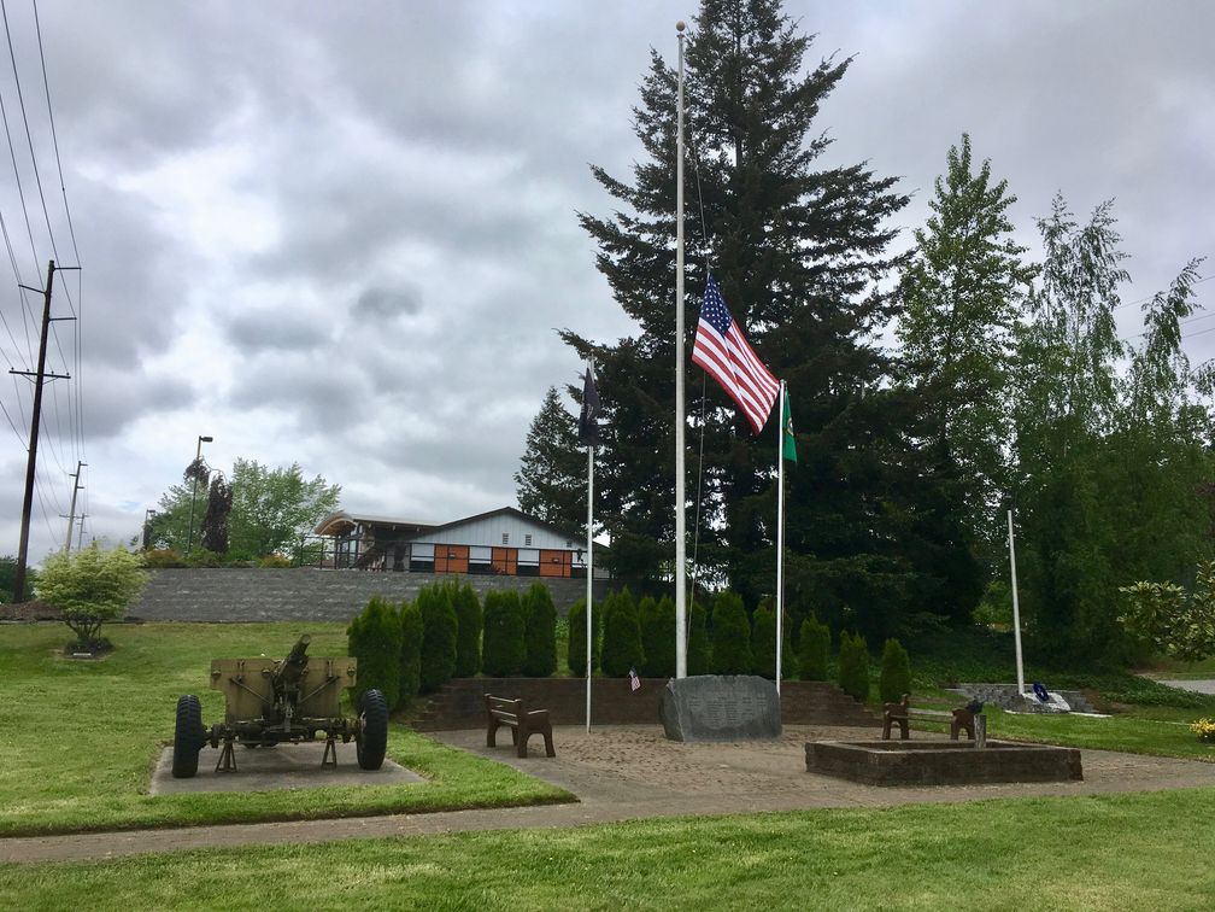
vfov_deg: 48.2
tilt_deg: +10.6
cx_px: 608
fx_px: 1018
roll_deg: -1.0
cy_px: 456
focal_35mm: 29
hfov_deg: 61.7
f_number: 2.2
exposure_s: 1/2481
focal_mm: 4.15
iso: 25
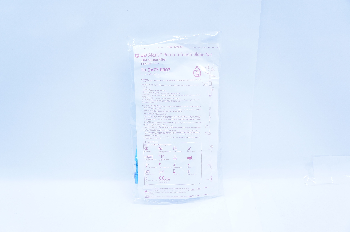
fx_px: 306
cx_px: 175
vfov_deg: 41.6
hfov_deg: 59.5
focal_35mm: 32
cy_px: 116
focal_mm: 21
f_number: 5
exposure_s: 1/160
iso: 800
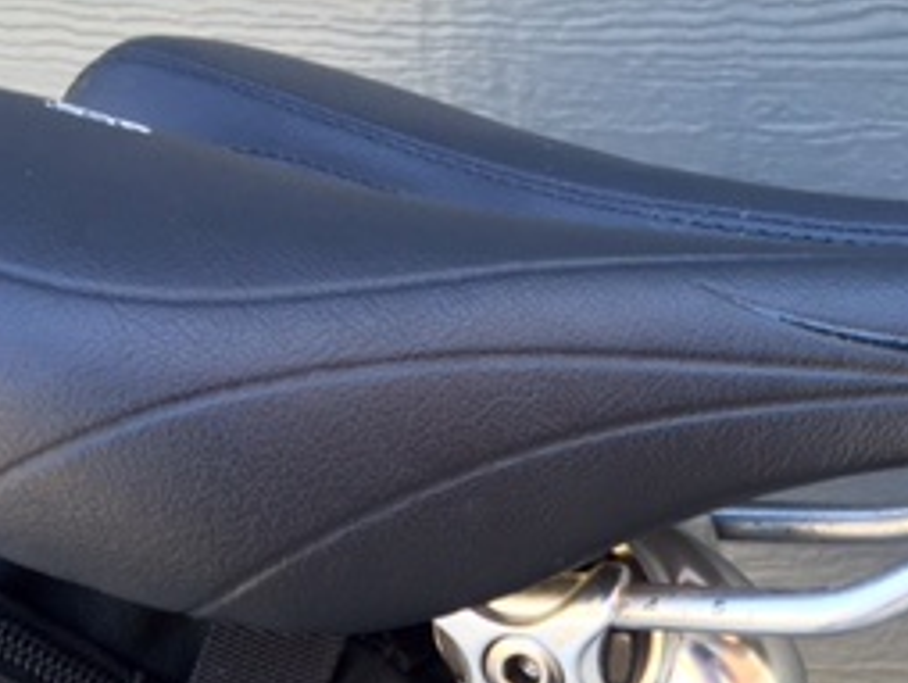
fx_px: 1917
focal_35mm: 73
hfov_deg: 26.1
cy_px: 847
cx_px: 736
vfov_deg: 18.9
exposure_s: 1/40
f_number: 2.2
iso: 32
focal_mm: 4.15
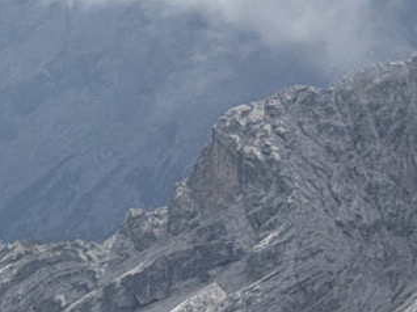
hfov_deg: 6.2
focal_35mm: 302
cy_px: 342
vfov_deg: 4.9
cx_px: -705
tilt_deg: -7.2
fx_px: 3635
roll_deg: +0.7
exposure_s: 1/11364
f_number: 1.78
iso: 80
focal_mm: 6.76
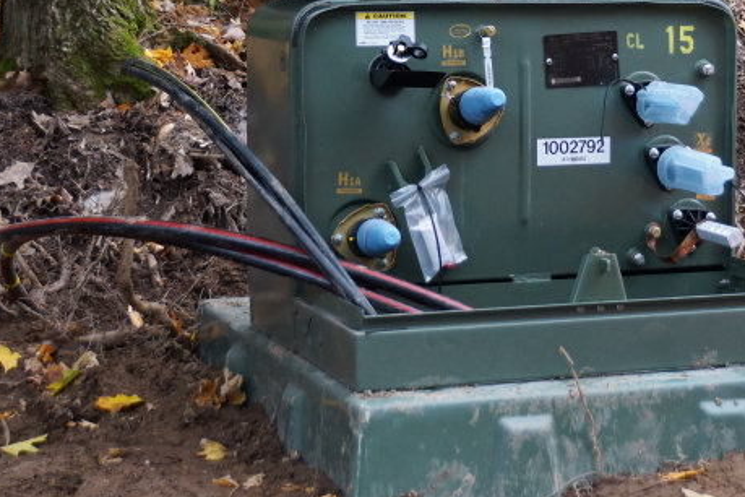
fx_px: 2028
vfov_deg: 13.8
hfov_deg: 20.7
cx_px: 521
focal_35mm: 98
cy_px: 54
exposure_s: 1/60
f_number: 4
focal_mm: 30
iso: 500
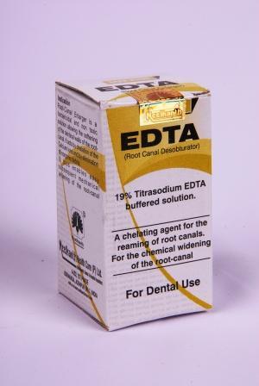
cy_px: 193
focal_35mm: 158
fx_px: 1694
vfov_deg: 13.0
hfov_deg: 8.7
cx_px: 130
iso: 100
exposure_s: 1/160
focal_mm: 105
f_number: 25
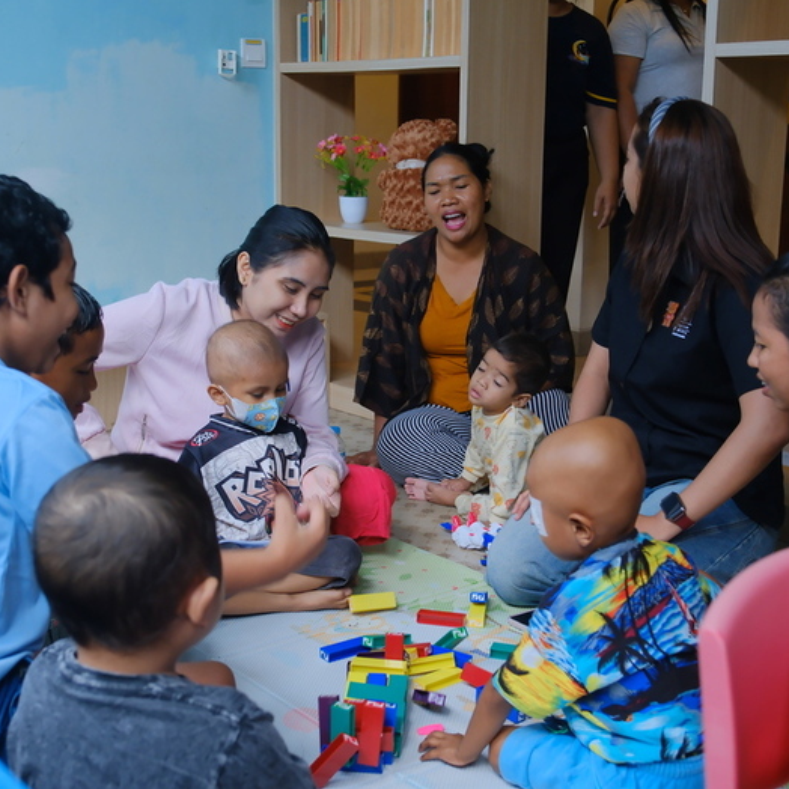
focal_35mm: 48
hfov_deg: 35.4
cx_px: 407
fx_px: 1238
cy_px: 392
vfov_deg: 35.4
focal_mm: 24.9
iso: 800
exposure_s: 1/200
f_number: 3.6
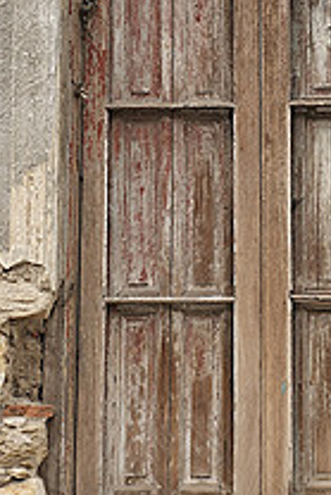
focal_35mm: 188
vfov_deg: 10.9
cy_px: 93
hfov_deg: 7.3
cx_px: 251
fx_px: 2588
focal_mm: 58
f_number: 5.3
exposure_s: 1/80
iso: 100
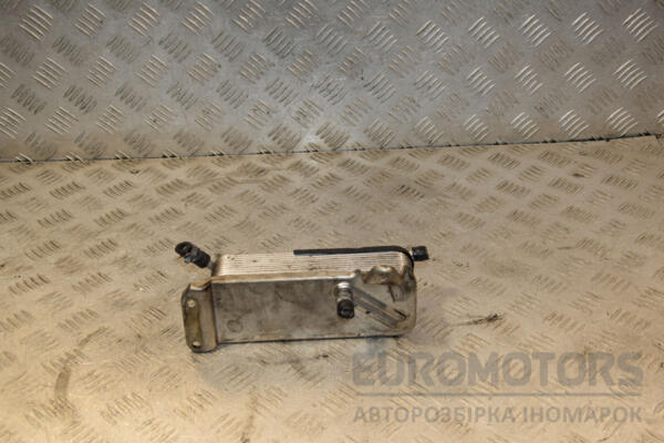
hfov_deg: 38.9
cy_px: 222
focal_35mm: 51
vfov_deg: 26.5
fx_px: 941
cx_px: 332
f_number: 7.1
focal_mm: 34
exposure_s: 1/200
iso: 800
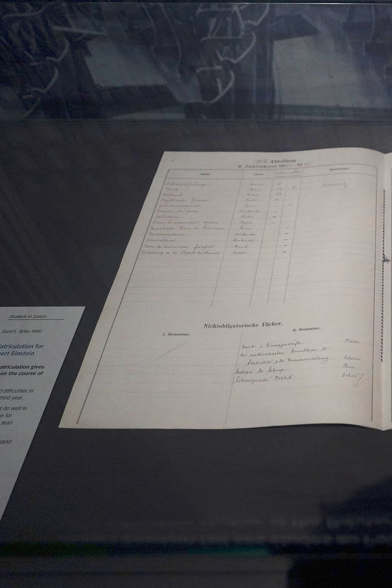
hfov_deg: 33.0
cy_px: 287
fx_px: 604
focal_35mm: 37
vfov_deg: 51.9
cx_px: 392
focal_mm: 24
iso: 3200
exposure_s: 1/80
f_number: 3.2
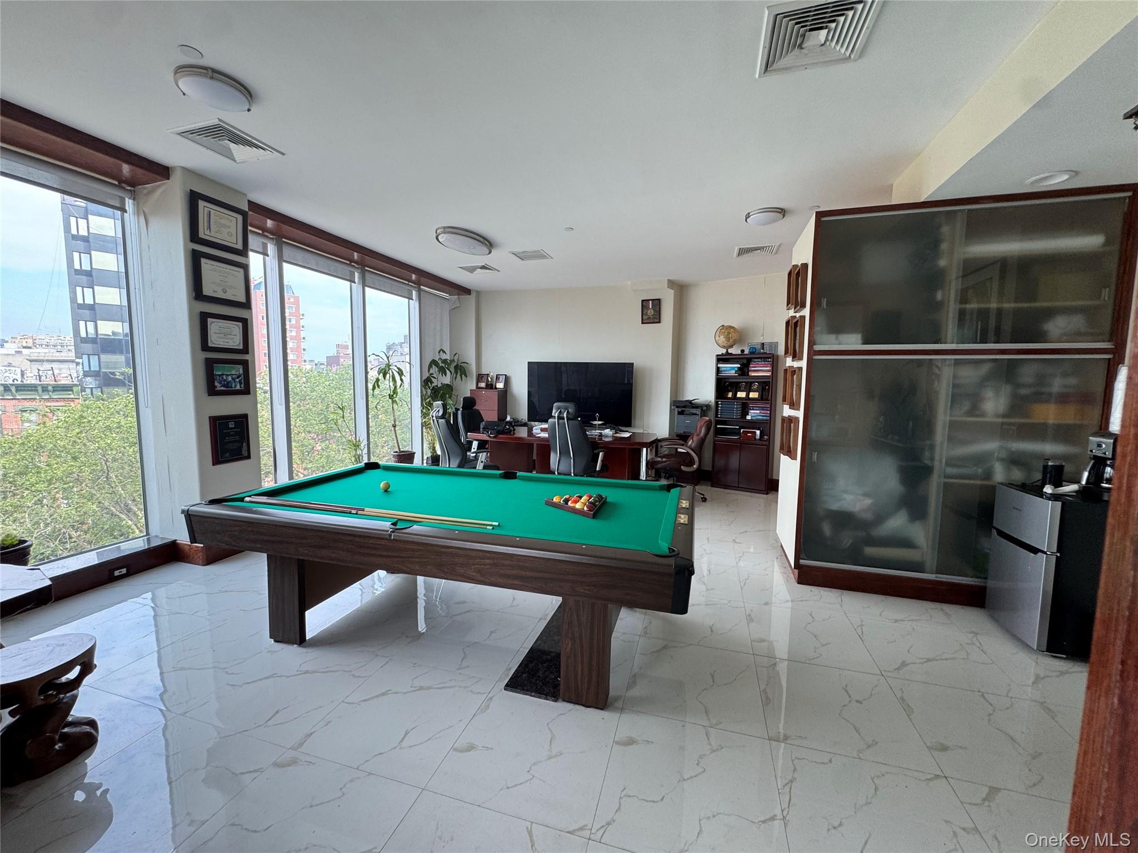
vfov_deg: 85.7
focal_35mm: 14
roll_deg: -1.0
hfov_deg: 102.1
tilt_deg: -4.7
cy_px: 426
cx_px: 569
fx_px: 460
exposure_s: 1/99
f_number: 2.2
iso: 80
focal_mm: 2.22
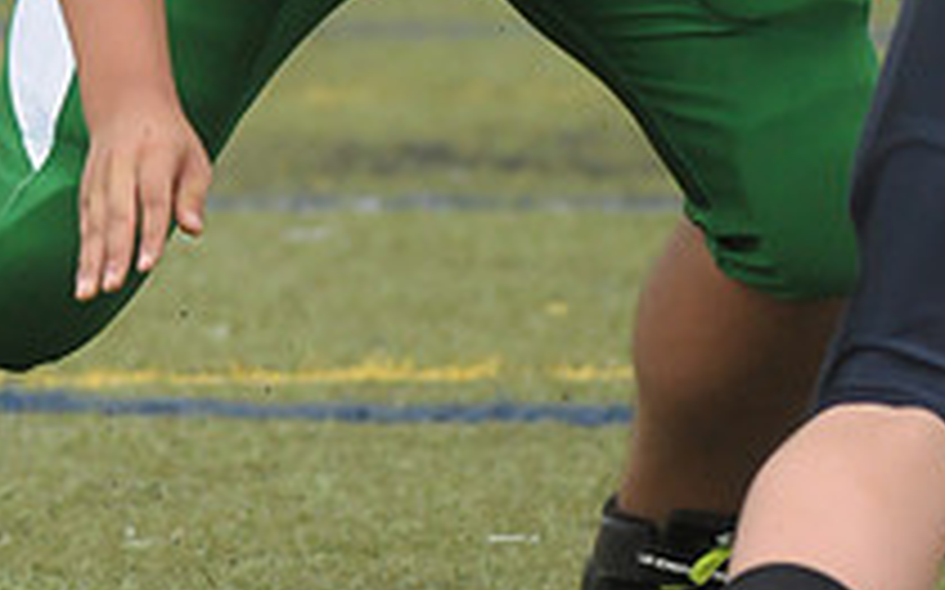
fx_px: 21674
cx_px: 281
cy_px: -311
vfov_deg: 1.6
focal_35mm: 842
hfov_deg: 2.5
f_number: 4
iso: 1600
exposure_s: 1/3200
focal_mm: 200
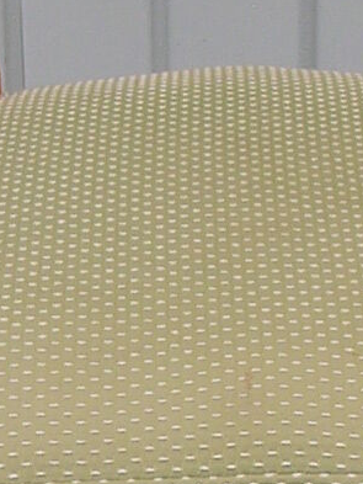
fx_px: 2949
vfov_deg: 9.4
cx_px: 134
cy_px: 381
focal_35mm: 211
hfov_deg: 7.0
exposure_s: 1/250
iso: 50
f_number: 4
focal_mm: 6
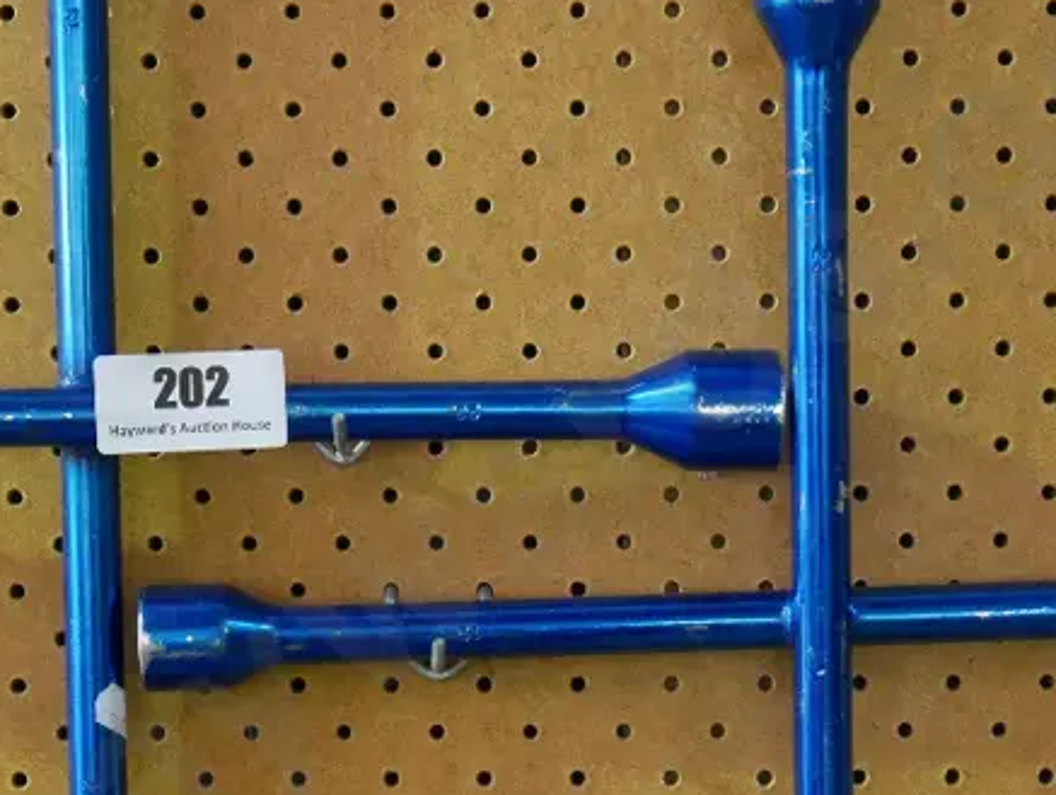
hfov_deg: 19.0
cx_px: 437
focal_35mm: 103
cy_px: 569
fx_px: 3146
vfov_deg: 14.4
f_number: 4.8
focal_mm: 22
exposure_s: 1/10
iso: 3200
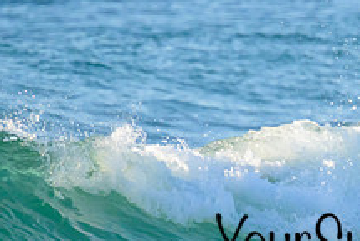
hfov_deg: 1.0
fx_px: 21589
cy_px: 225
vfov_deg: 0.6
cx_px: 388
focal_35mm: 2156
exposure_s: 1/2000
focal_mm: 800
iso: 2500
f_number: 11
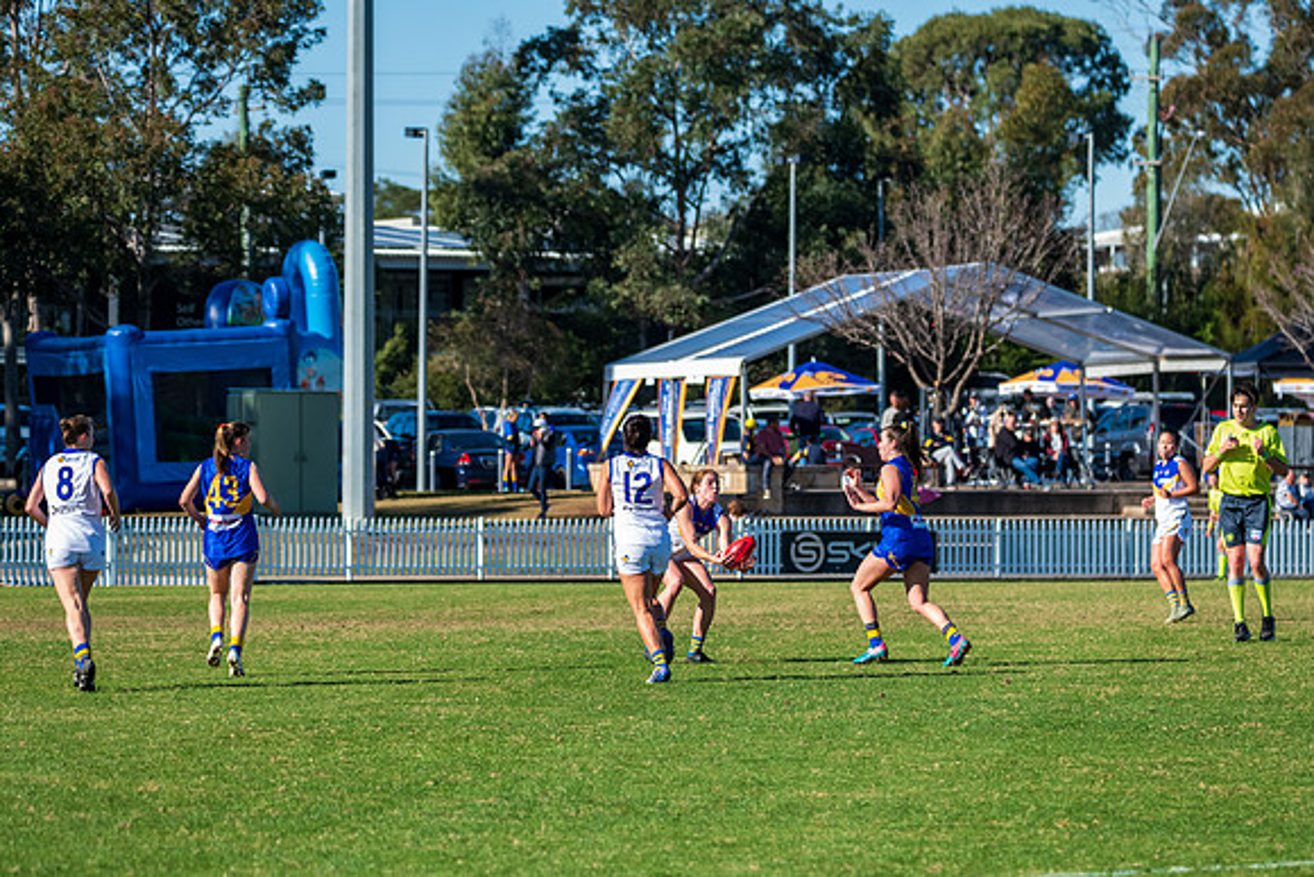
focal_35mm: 202
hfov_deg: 10.2
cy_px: 467
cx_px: 700
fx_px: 7385
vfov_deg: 6.8
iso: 800
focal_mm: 190
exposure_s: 1/2000
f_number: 7.1
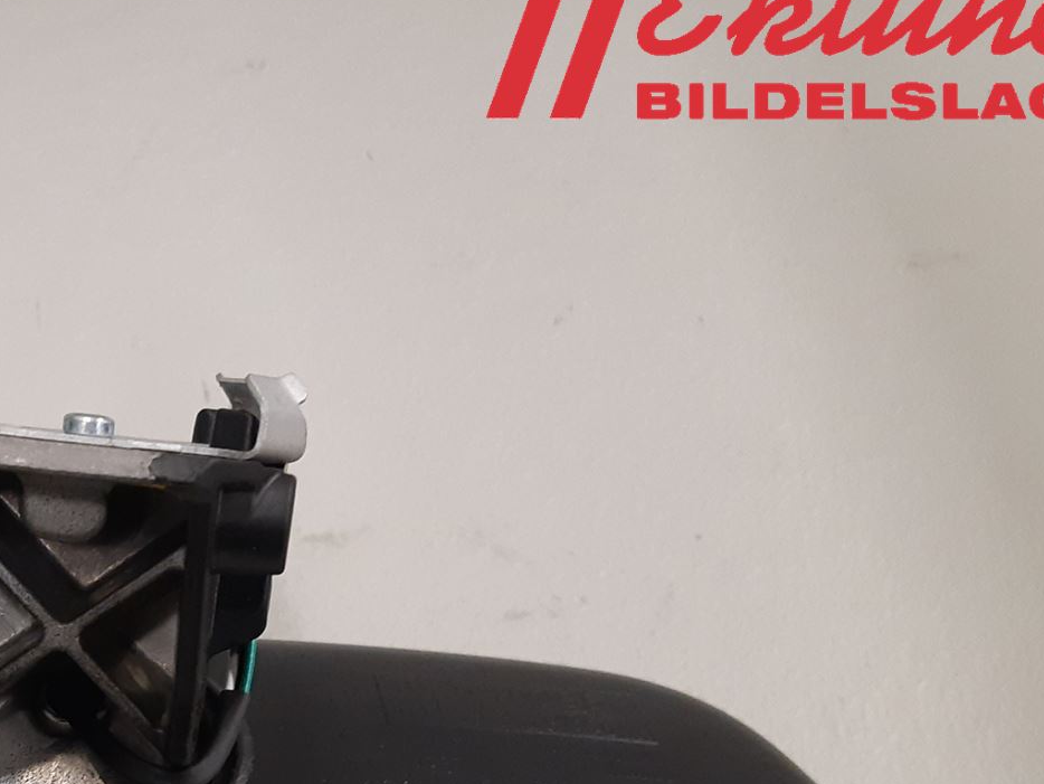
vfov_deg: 24.5
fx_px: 1720
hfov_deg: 31.5
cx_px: 28
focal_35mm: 57
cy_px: 788
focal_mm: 3.93
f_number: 1.7
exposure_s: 1/50
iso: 200
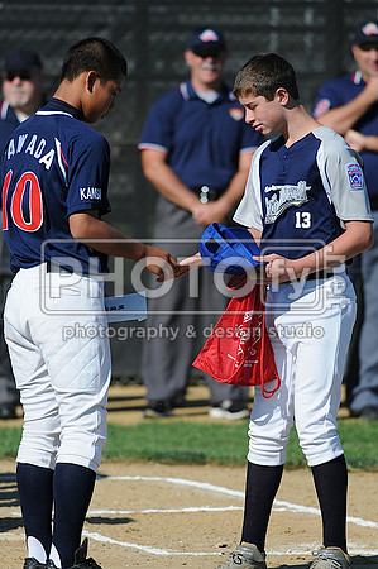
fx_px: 7103
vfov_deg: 4.6
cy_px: 284
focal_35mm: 450
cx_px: 189
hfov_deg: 3.0
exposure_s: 1/2500
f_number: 4
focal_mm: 300
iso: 200
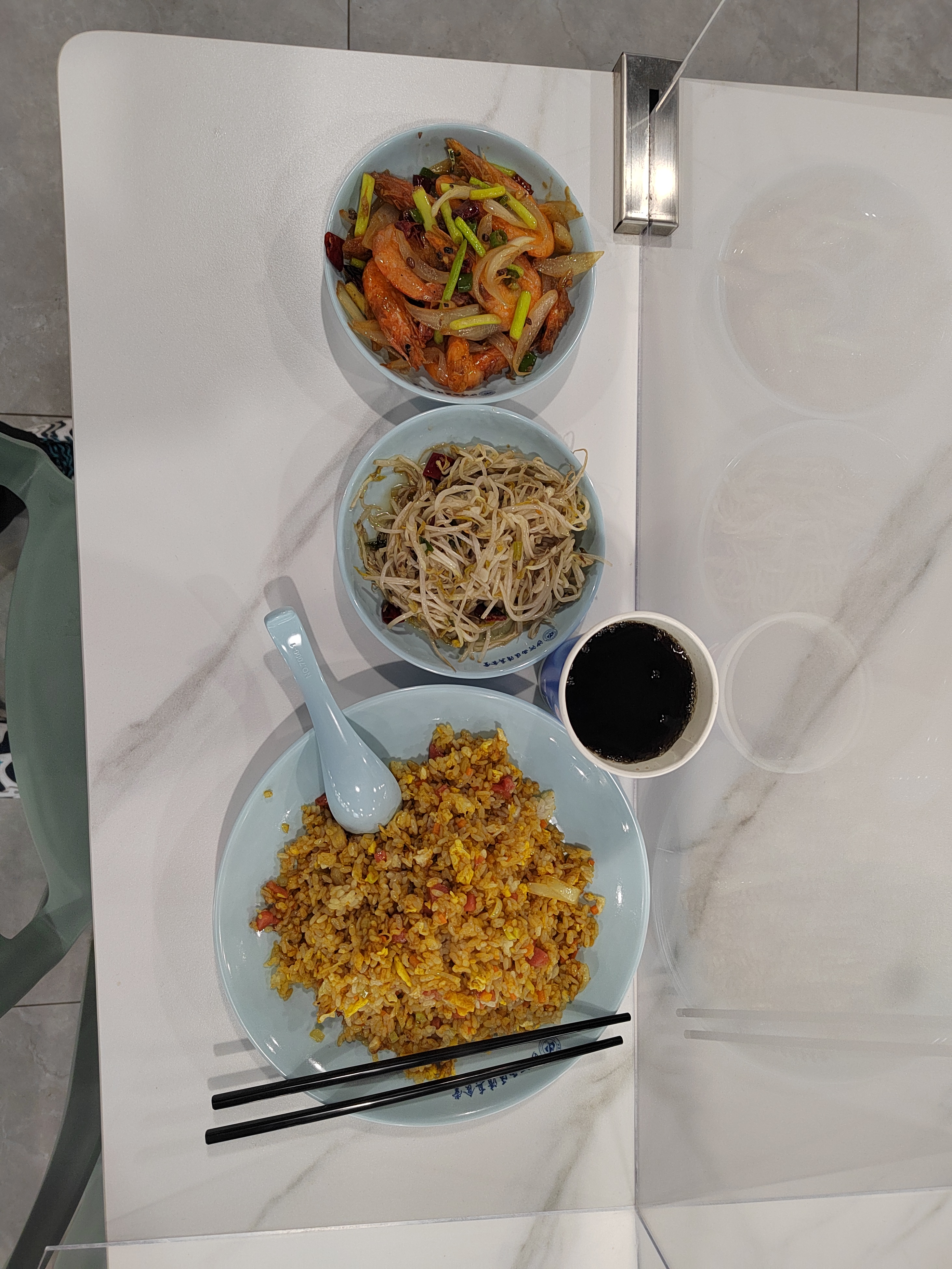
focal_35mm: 23
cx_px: 476
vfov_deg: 73.9
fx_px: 843
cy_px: 634
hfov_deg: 58.9
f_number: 1.9
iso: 1397
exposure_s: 1/100
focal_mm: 5.52
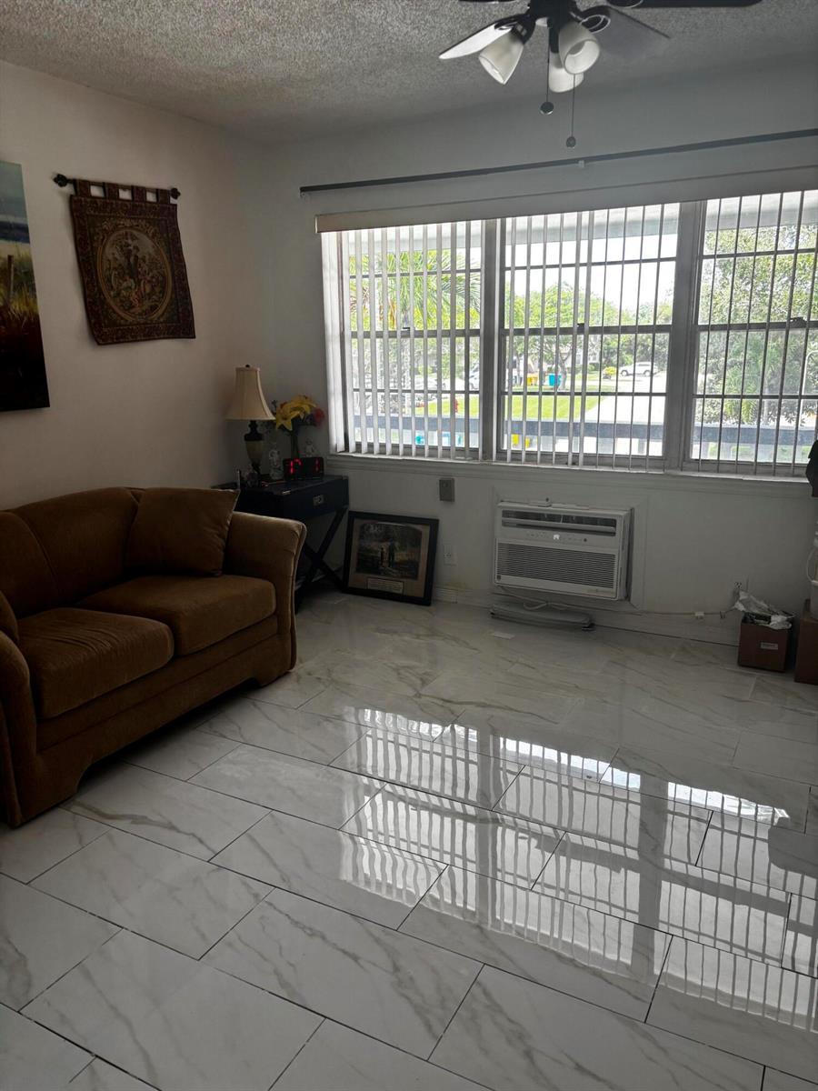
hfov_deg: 53.1
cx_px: 409
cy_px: 546
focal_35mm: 26
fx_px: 819
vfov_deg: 67.3
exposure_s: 1/120
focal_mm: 5.96
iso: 80
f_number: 1.6
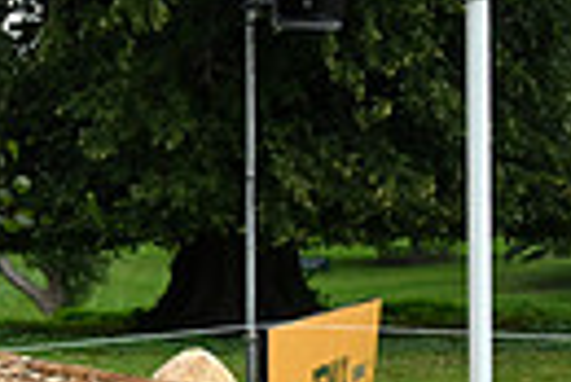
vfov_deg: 8.5
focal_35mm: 161
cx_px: -646
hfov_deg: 11.3
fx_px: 2556
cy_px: 336
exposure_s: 1/1250
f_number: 4.5
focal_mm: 36
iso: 1800
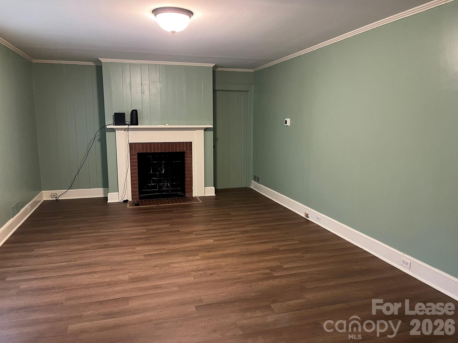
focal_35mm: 26
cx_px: 229
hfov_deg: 67.3
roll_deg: +0.3
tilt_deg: -8.2
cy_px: 172
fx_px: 344
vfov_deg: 53.1
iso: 400
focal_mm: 5.1
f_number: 1.6
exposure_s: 1/60
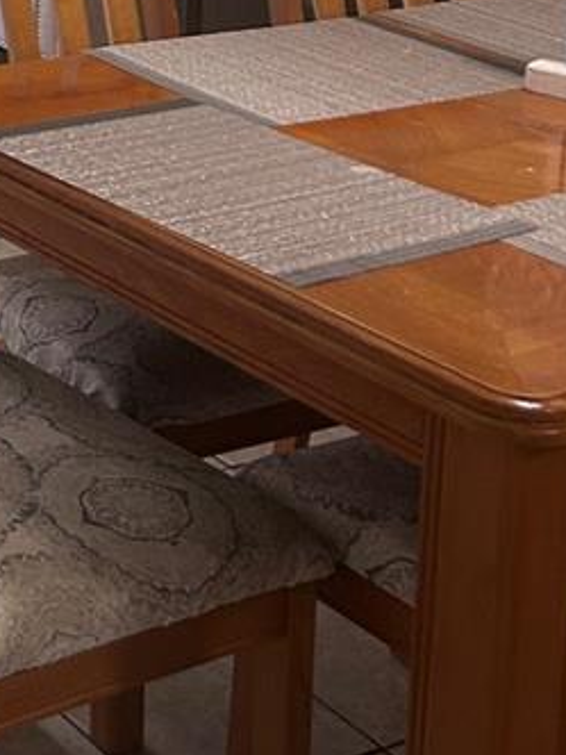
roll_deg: -1.4
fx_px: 2049
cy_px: -237
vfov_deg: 19.2
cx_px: -355
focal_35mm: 94
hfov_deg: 14.4
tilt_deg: -8.8
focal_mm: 5.7
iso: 100
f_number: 1.5
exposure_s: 1/60
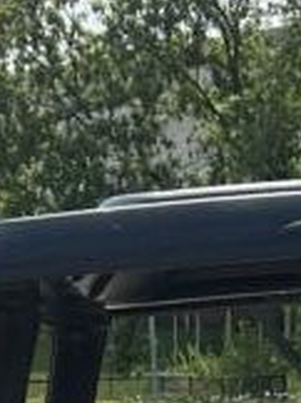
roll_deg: -0.3
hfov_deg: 7.5
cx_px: 453
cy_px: 1092
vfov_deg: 8.9
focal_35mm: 193
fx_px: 2244
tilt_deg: -18.2
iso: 50
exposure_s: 1/3077
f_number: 1.5
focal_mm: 5.7
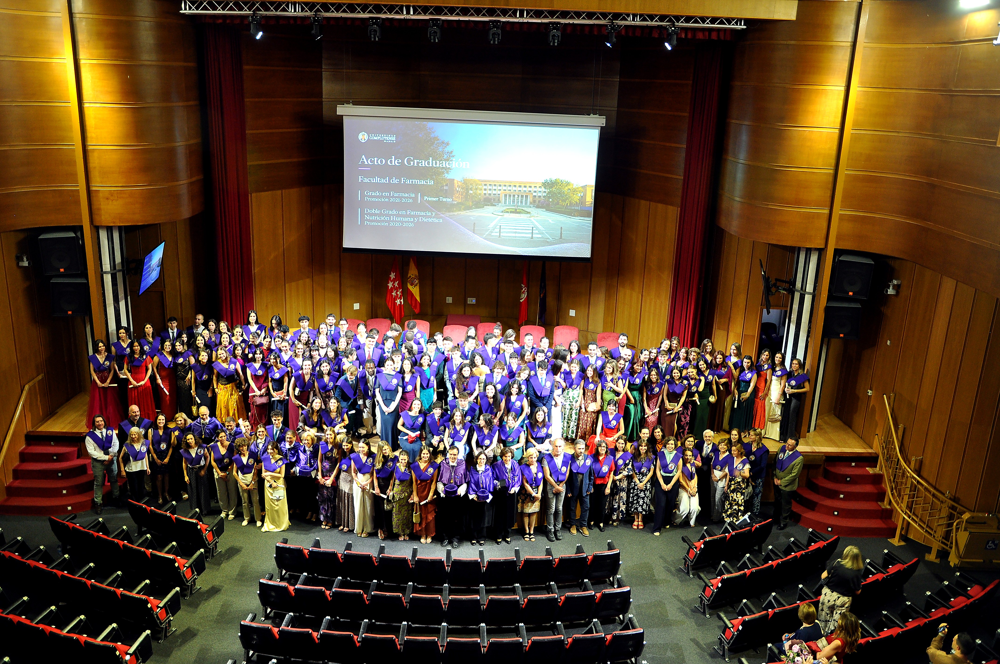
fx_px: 874
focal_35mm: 32
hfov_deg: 59.6
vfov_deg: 41.6
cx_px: 500
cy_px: 332
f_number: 4
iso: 450
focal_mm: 21
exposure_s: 1/15
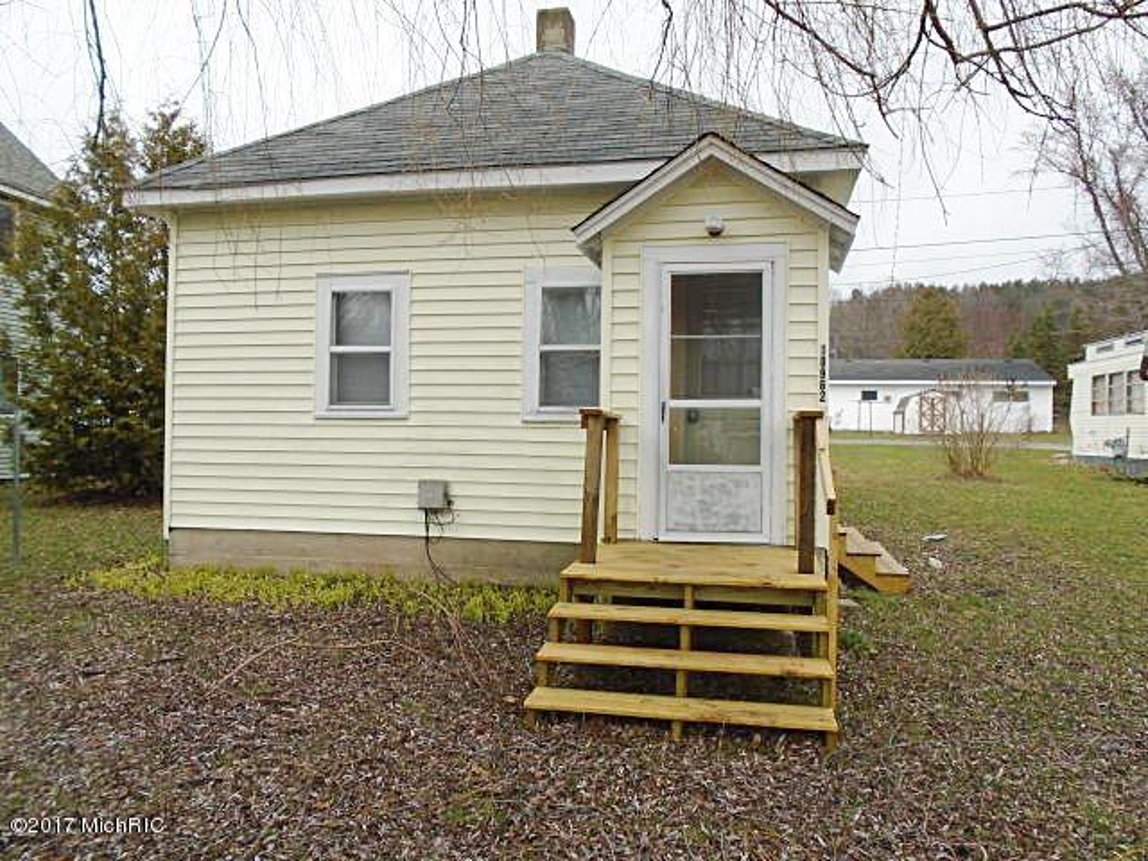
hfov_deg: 67.3
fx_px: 862
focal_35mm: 26
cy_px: 430
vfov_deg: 53.1
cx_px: 574
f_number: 3.2
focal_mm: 4.6
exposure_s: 1/640
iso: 100
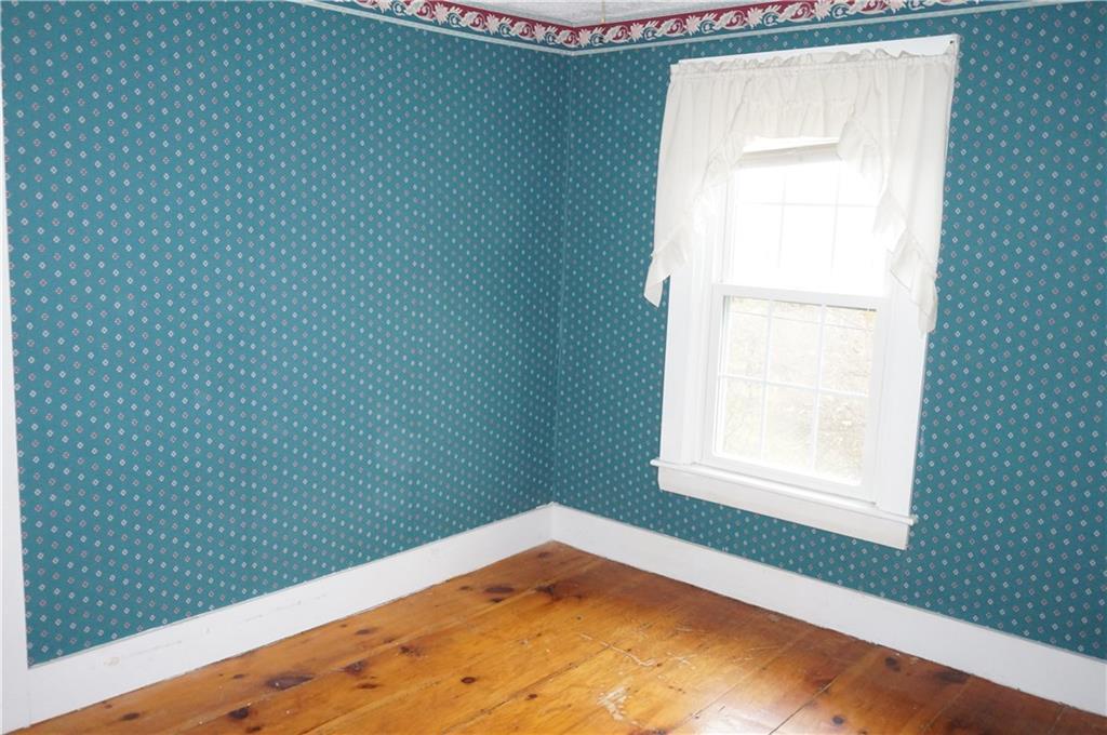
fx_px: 967
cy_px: 368
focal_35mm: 32
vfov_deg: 41.6
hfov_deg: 59.6
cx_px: 554
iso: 3200
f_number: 4.5
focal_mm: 21
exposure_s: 1/80
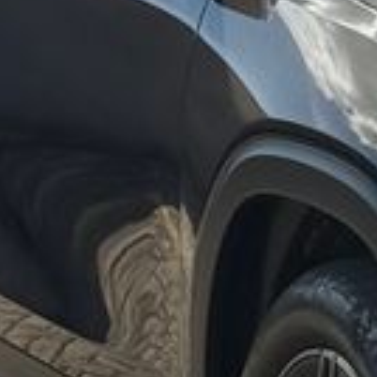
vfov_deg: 5.8
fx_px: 3721
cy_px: 158
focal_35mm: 302
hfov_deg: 5.7
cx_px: 727
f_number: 1.78
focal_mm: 6.76
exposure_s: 1/2342
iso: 100
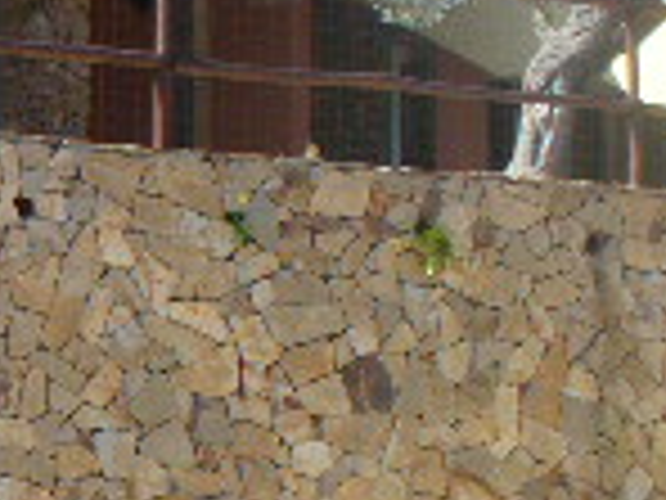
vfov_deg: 9.3
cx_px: -490
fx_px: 3078
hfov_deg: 11.5
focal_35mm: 160
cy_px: 360
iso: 80
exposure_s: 1/200
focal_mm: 6.1
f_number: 5.6
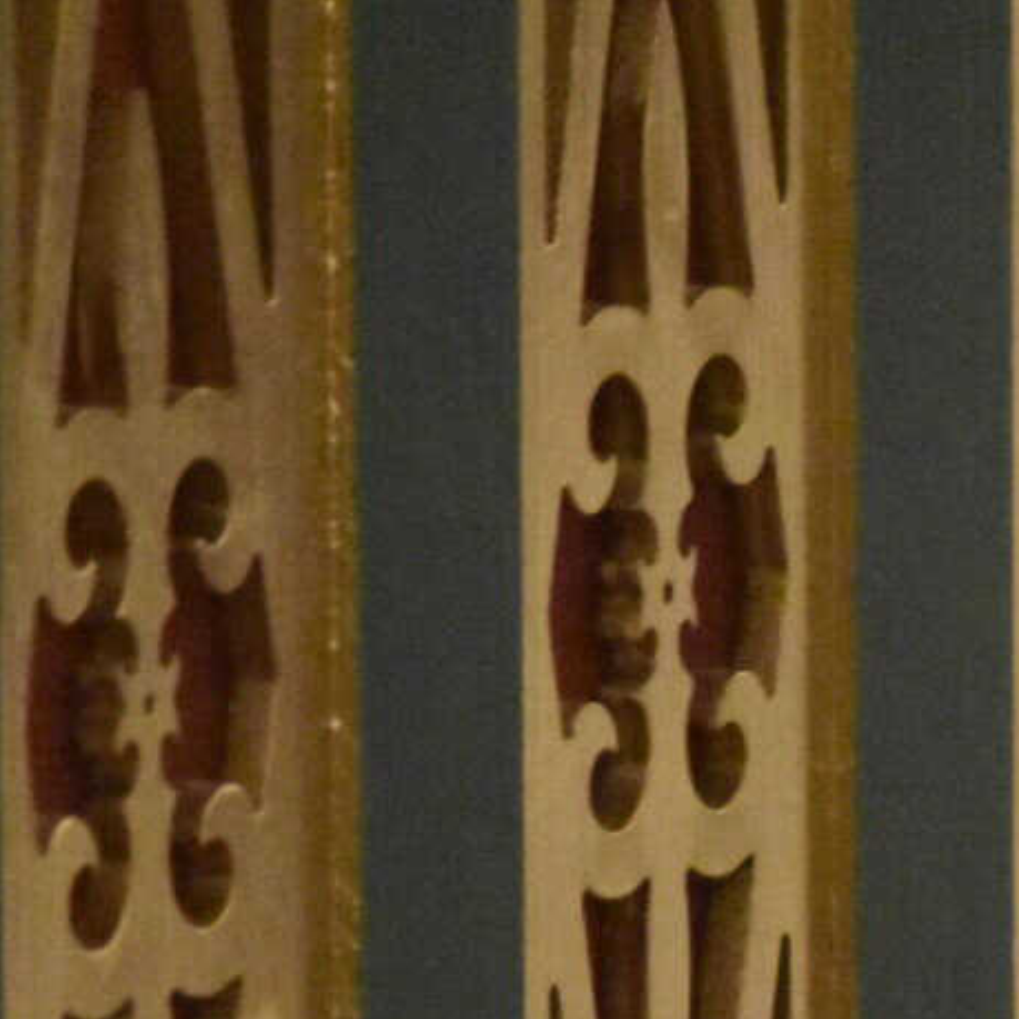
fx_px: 31639
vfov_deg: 1.8
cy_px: 1277
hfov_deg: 1.8
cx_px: 859
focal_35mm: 950
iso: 12800
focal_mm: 190
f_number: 5.6
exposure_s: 1/30
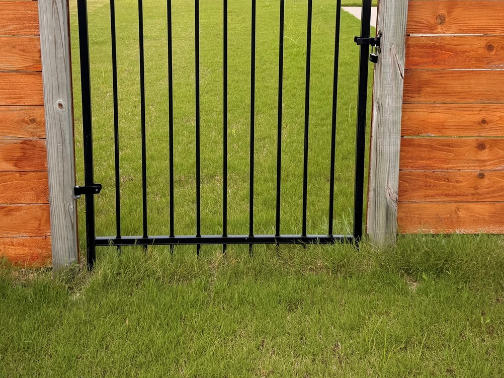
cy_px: 66
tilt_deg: -11.0
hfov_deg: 41.2
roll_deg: -0.4
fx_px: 670
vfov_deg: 30.6
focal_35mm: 46
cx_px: 223
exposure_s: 1/2907
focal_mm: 6.76
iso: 100
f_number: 1.78
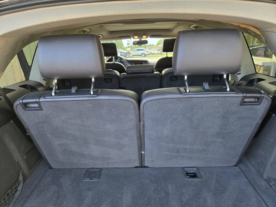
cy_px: 104
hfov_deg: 73.9
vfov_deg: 58.9
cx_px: 138
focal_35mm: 23
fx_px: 183
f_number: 1.8
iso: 160
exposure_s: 1/180
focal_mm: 5.4
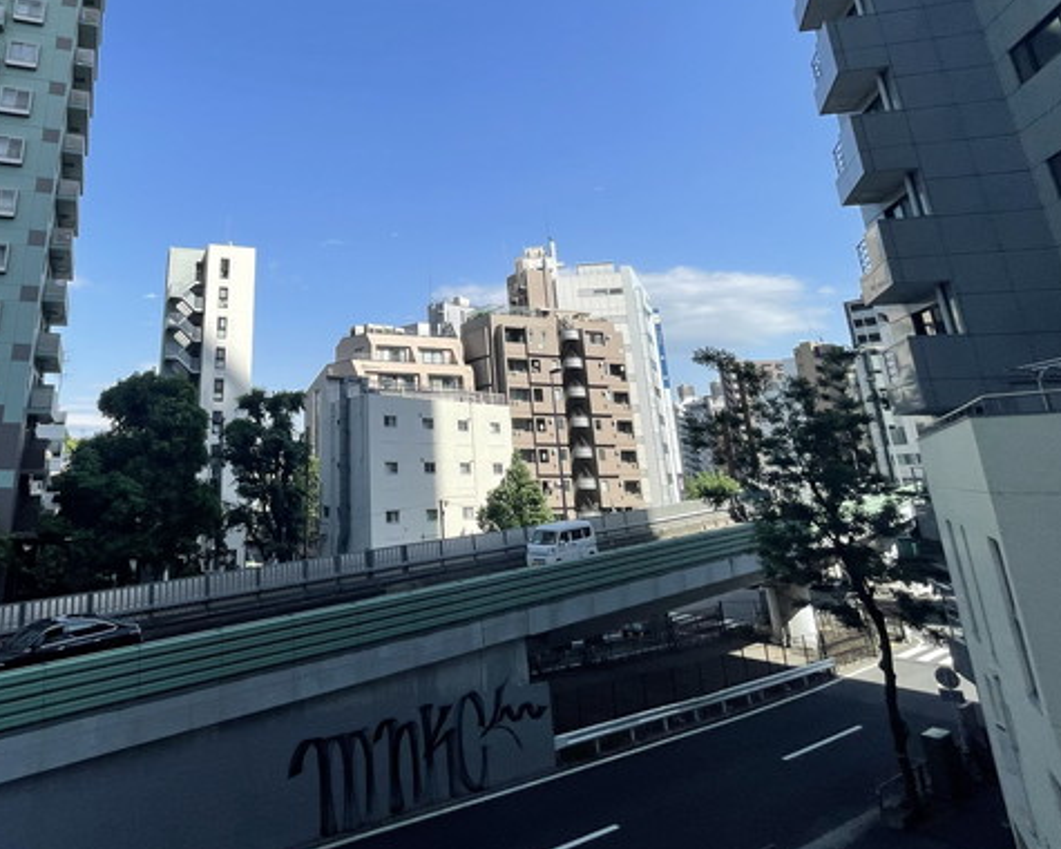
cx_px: 326
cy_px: 230
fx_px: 722
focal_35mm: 23
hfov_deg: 69.8
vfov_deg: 58.3
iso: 25
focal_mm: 1.55
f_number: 2.4
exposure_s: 1/1170
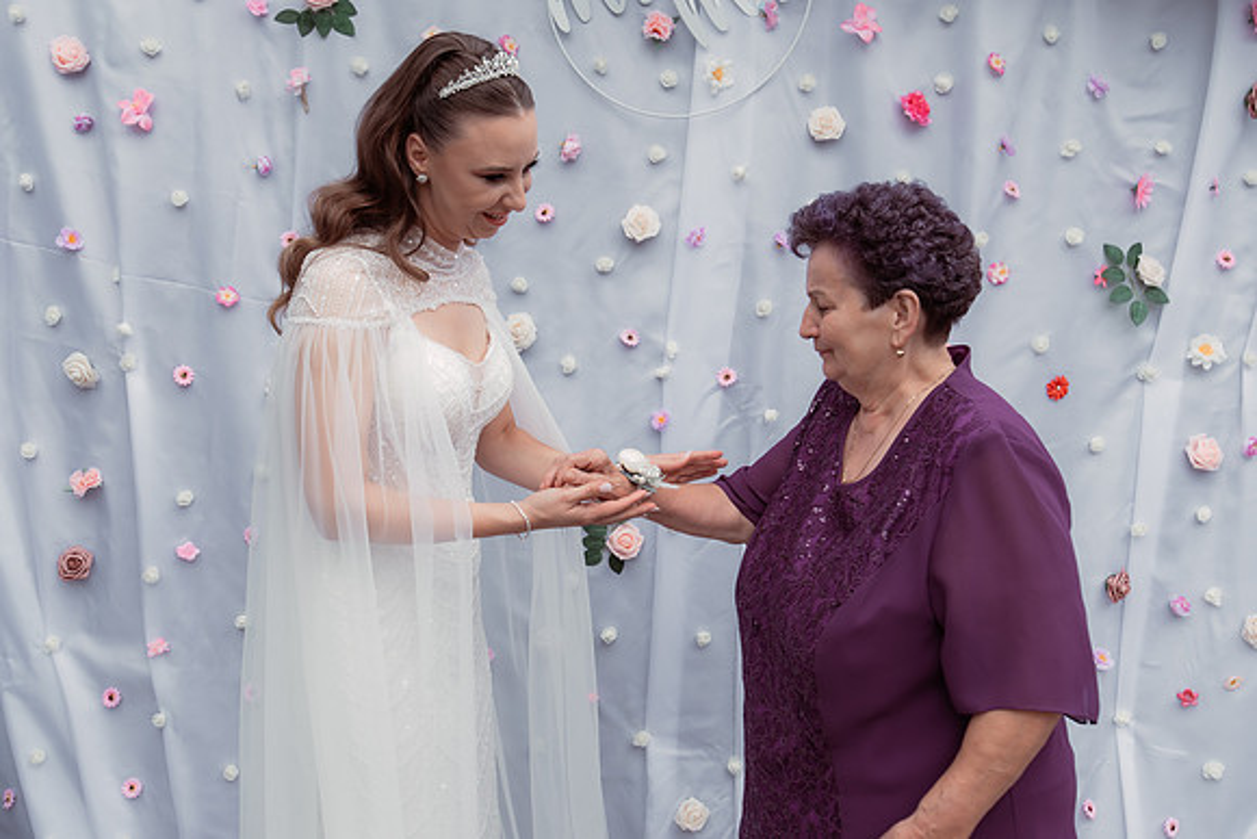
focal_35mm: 33
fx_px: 1157
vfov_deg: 39.8
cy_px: 400
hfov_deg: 56.9
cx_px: 563
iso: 200
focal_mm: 30
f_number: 4
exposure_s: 1/400
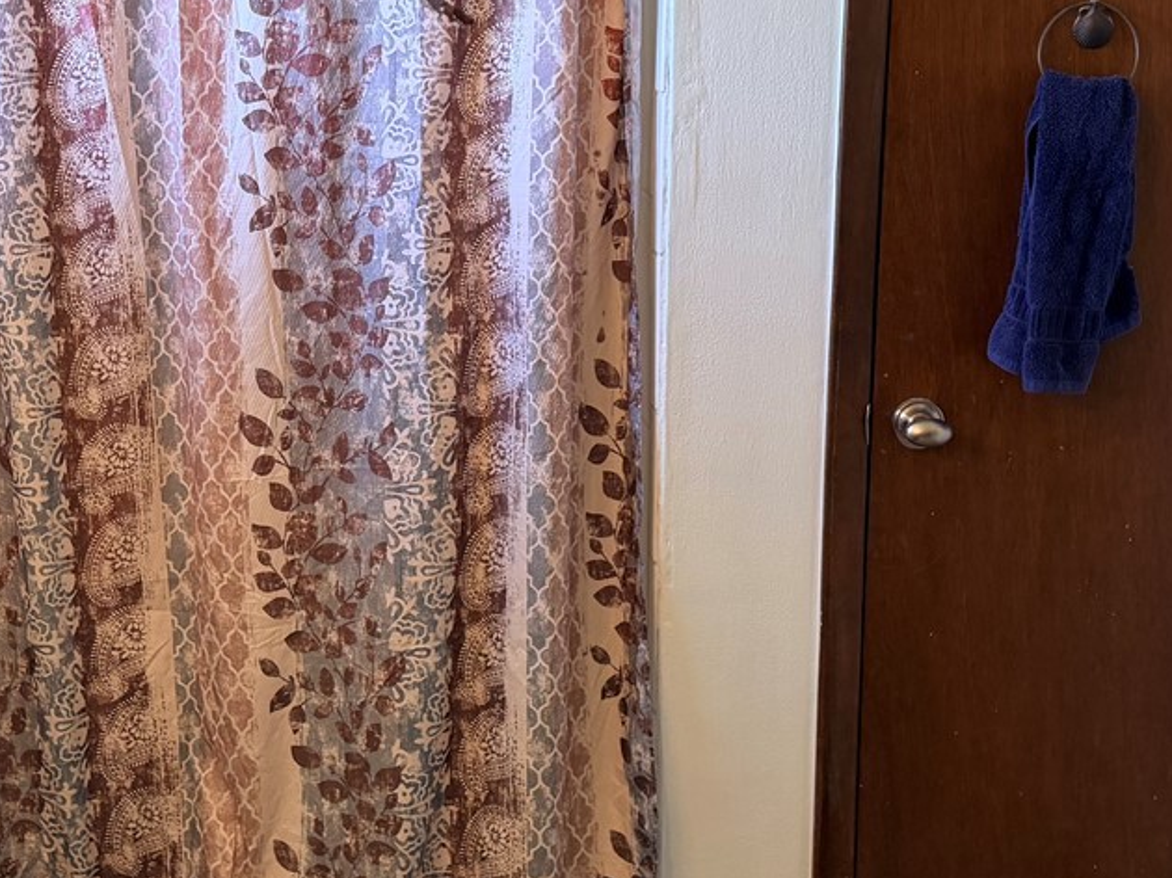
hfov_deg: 31.5
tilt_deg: -9.3
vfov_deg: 24.0
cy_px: 370
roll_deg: +1.6
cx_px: 407
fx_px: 2065
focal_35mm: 61
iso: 160
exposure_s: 1/60
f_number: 1.78
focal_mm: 6.76
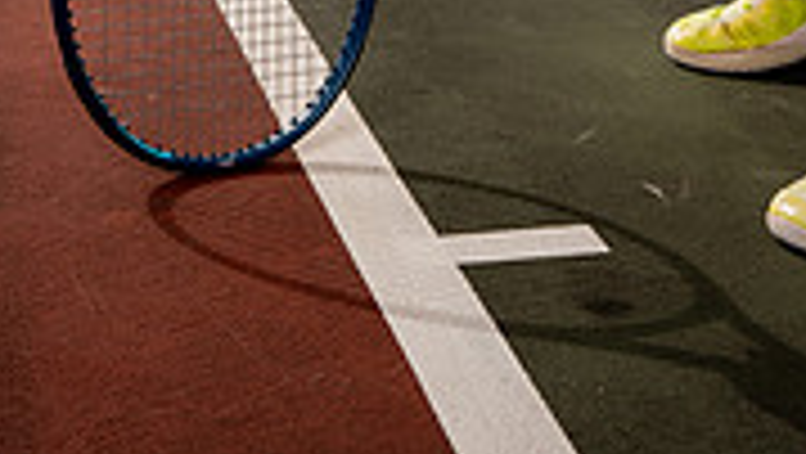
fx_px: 2481
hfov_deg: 18.4
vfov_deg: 9.5
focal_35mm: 116
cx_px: 527
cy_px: -548
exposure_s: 1/250
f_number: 6.3
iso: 50
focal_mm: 44
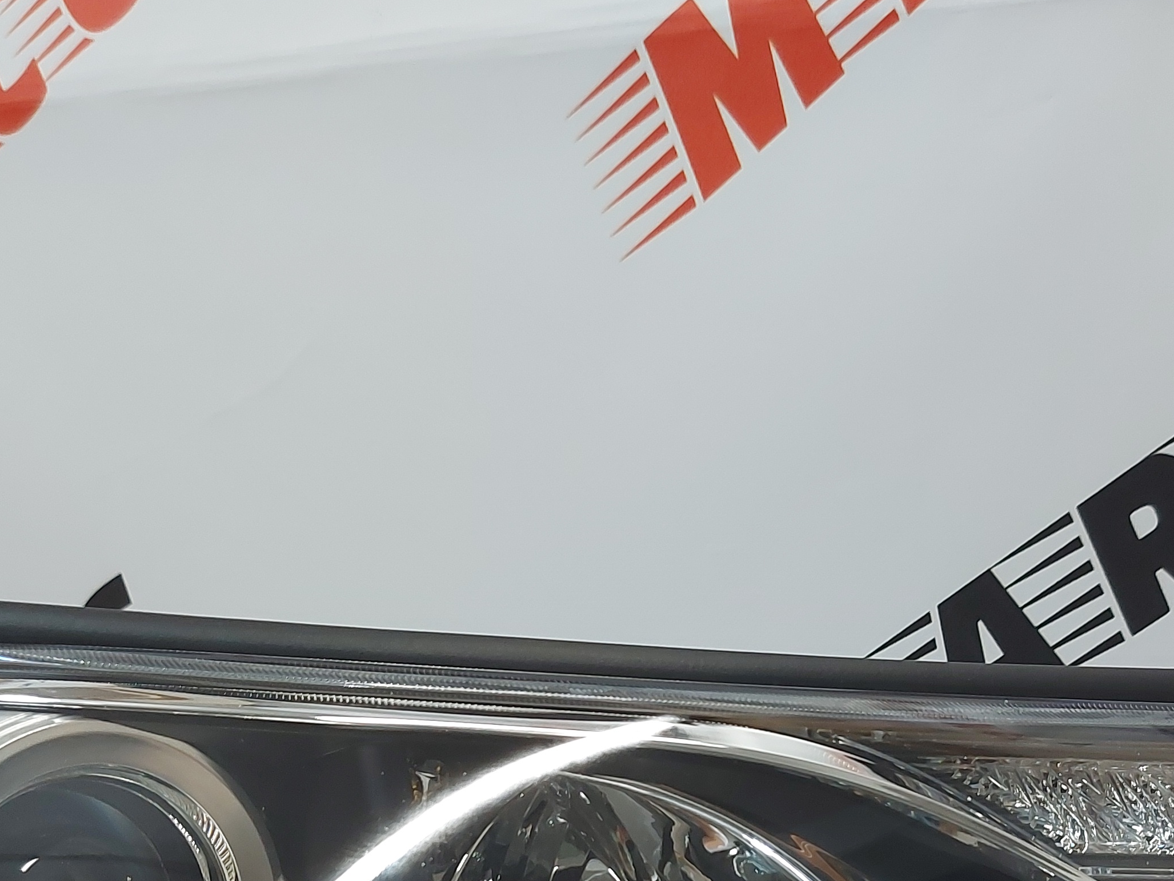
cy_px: 846
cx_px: 696
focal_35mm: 54
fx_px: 1831
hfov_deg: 35.4
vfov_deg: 25.9
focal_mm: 5.23
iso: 100
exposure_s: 1/50
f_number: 1.8
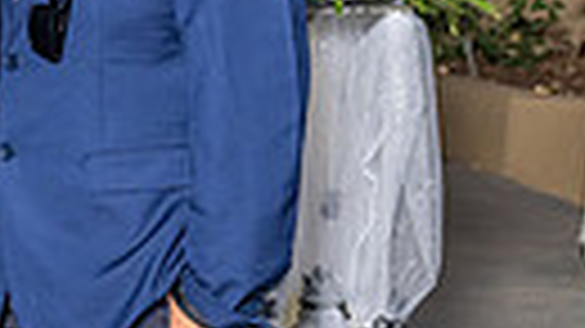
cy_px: 202
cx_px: -480
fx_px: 2605
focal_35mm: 168
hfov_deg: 11.8
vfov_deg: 7.2
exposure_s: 1/200
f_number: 4.5
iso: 640
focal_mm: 34
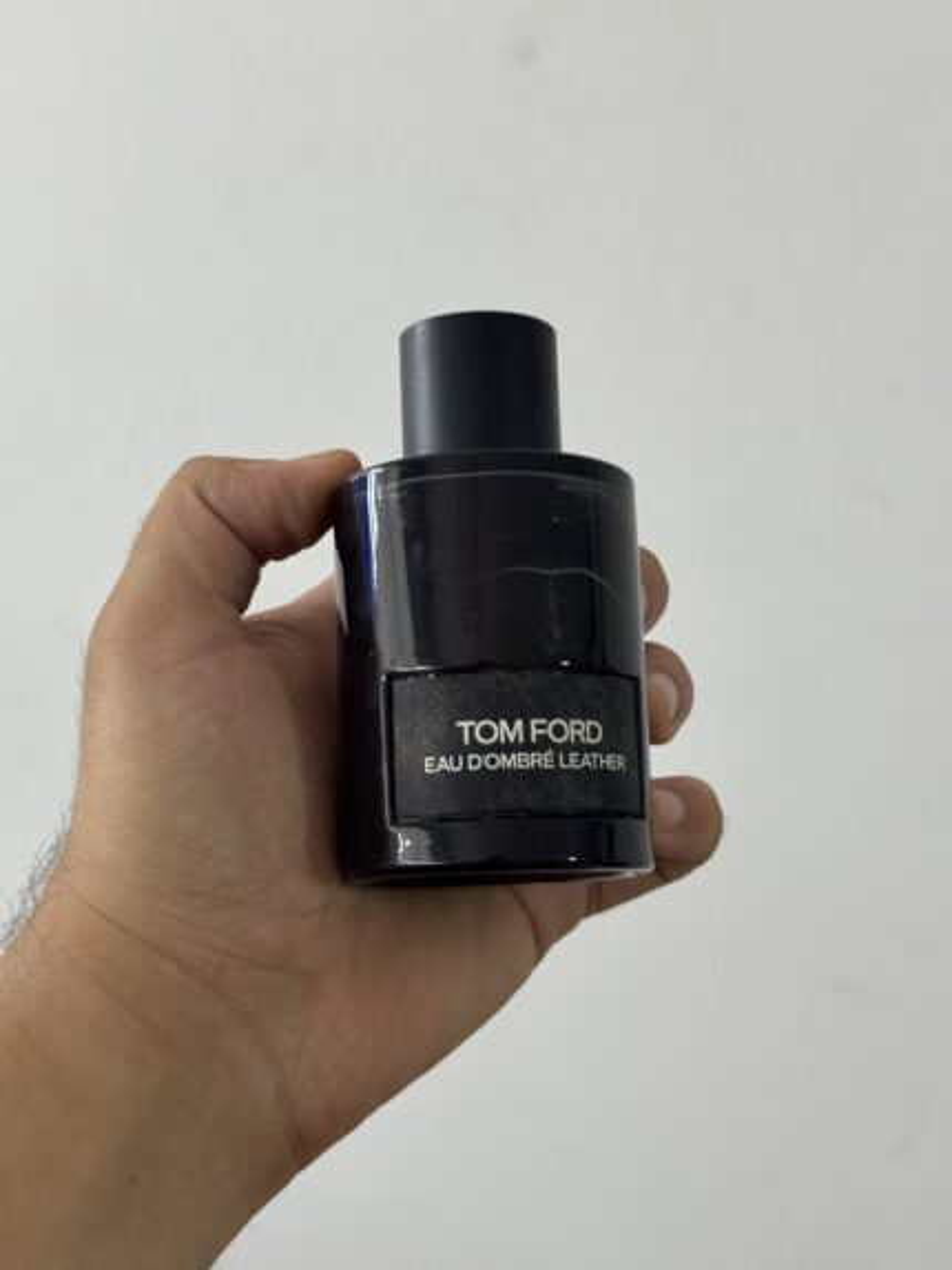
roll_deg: -0.5
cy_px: 635
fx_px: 1759
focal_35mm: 48
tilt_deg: -15.5
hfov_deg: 30.3
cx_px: 476
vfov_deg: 39.6
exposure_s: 1/50
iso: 80
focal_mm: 6.76
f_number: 1.78
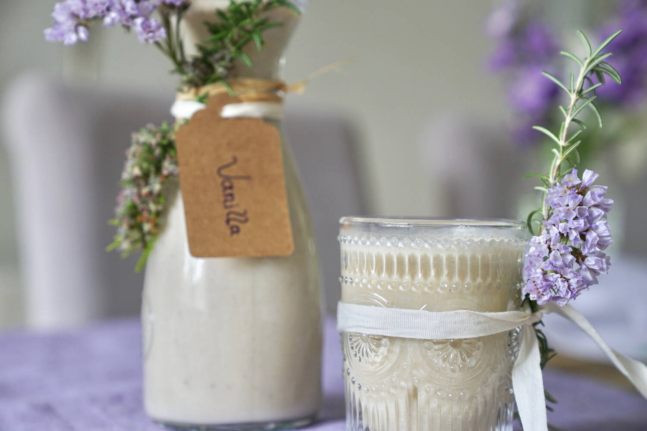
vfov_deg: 19.5
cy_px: 216
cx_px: 324
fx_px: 1258
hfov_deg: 28.8
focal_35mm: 70
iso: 500
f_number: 4
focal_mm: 70
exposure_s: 1/160
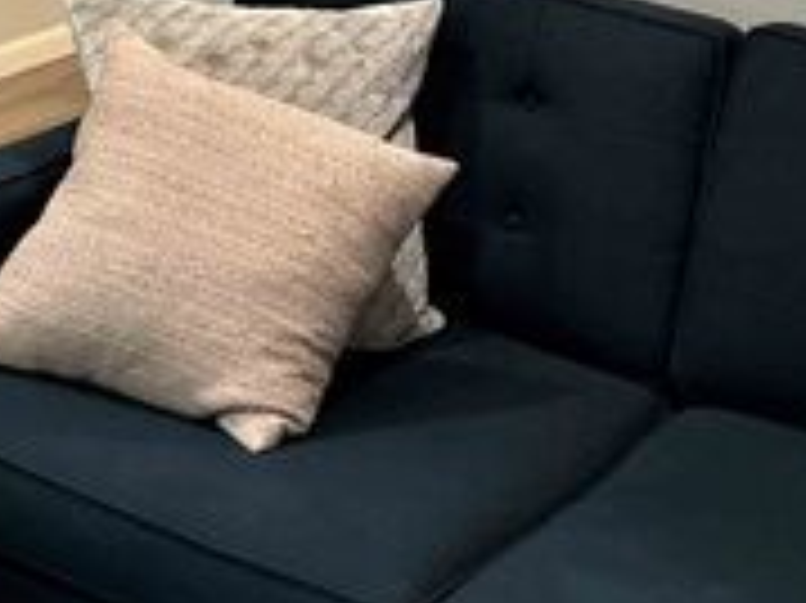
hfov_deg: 19.4
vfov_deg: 14.3
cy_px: -274
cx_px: -83
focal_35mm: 97
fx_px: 2257
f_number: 1.6
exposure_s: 1/60
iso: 250
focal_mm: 5.1
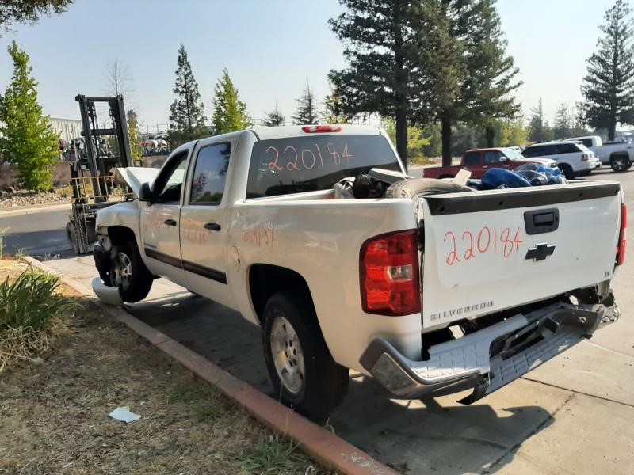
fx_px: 476
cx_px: 317
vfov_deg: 53.1
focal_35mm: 26
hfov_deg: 67.3
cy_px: 238
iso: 40
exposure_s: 1/1934
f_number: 1.7
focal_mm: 3.93
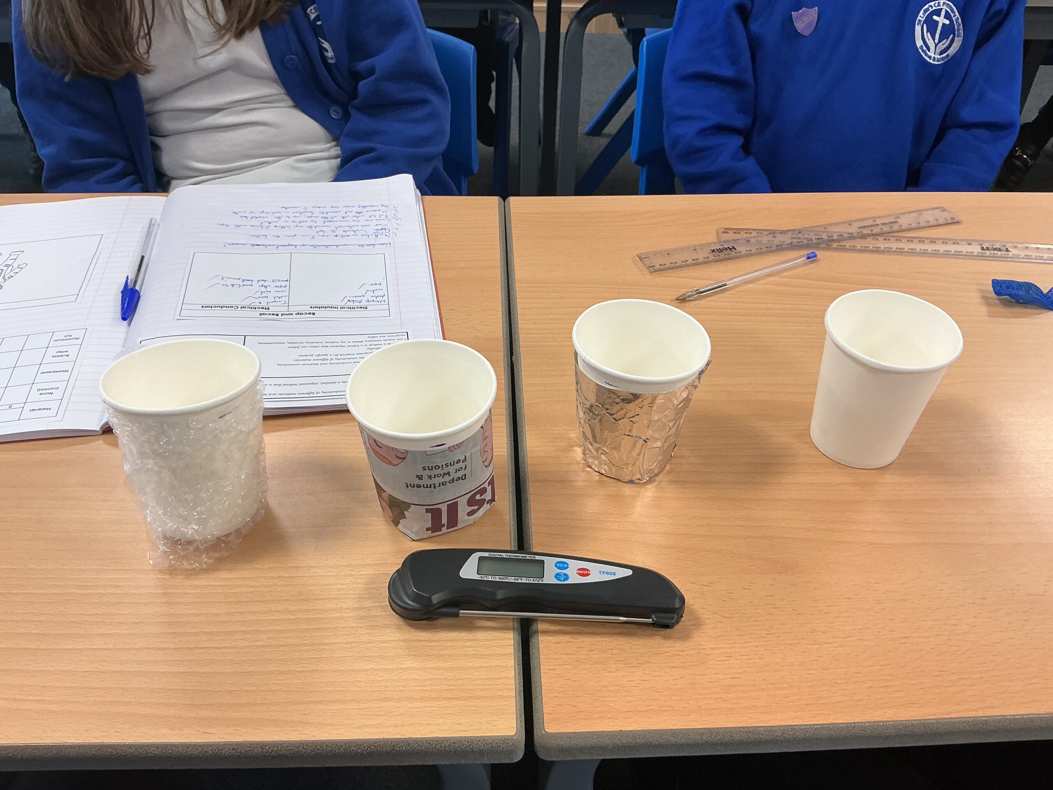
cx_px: 526
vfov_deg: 48.2
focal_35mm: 29
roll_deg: -2.0
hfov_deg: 61.7
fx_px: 882
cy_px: 395
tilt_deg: -40.2
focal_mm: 3
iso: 50
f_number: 1.8
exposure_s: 1/50
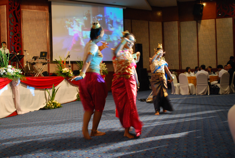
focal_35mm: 39
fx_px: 255
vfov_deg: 34.4
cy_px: 79
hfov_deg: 49.5
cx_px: 118
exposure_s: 1/10
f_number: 4.5
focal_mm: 26
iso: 800
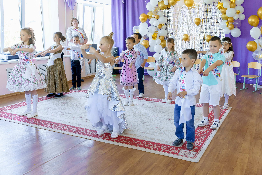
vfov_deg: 36.9
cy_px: 87
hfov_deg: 53.2
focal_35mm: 36
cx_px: 134
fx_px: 262
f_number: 5
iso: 2500
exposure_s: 1/160
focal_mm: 35
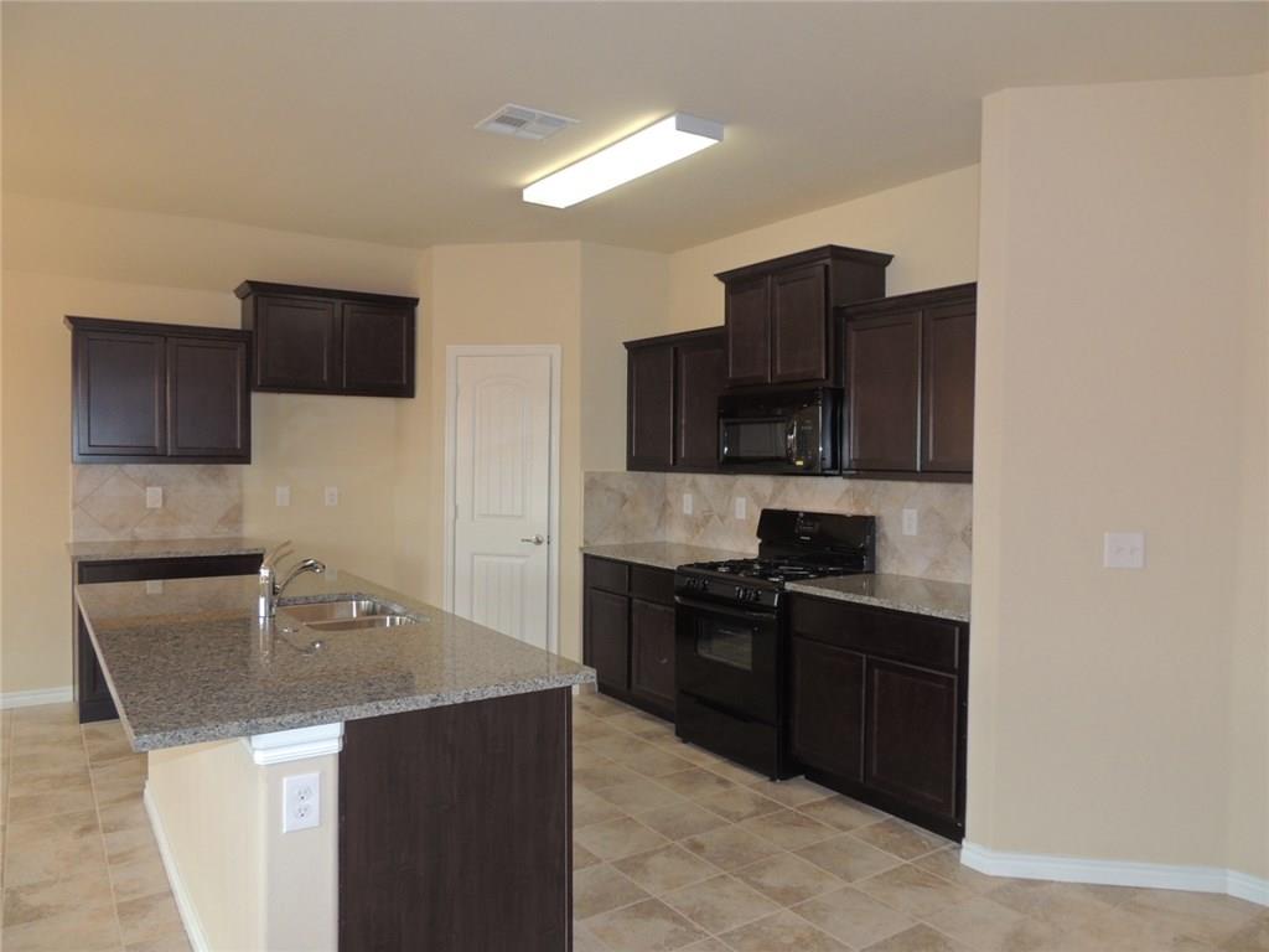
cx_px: 634
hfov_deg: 71.6
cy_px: 476
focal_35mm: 24
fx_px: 880
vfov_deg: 56.8
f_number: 3
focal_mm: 4.3
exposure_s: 1/30
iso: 200
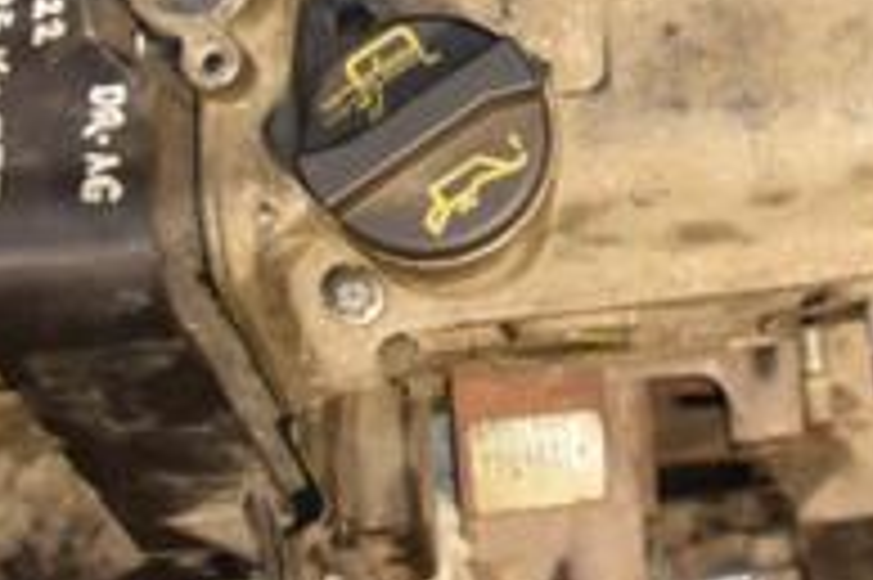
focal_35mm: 98
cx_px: 976
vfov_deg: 13.7
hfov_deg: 19.9
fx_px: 2363
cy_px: -72
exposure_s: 1/125
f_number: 5
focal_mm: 21
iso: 800
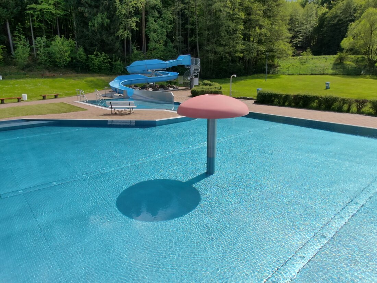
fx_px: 261
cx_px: 188
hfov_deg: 71.6
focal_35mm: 24
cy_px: 142
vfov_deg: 56.8
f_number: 2.8
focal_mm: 4.39
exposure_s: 1/1600
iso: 100
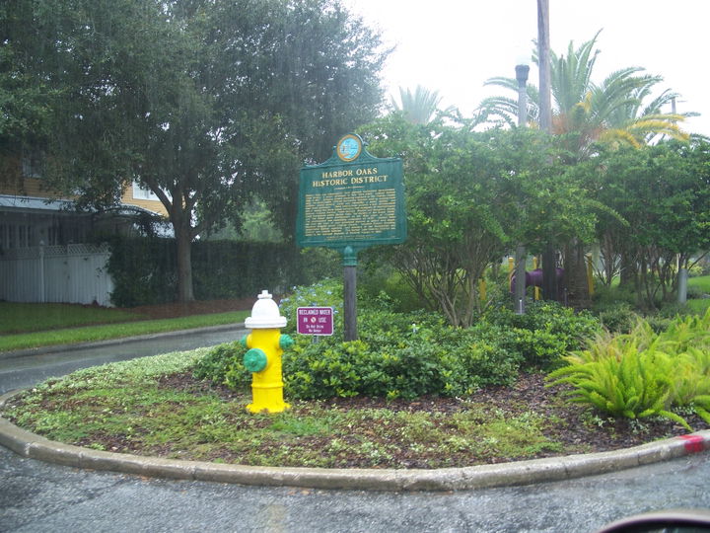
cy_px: 266
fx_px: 759
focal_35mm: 37
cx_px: 355
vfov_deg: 38.7
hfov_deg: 50.1
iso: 64
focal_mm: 7.8
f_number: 2.8
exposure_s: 1/40
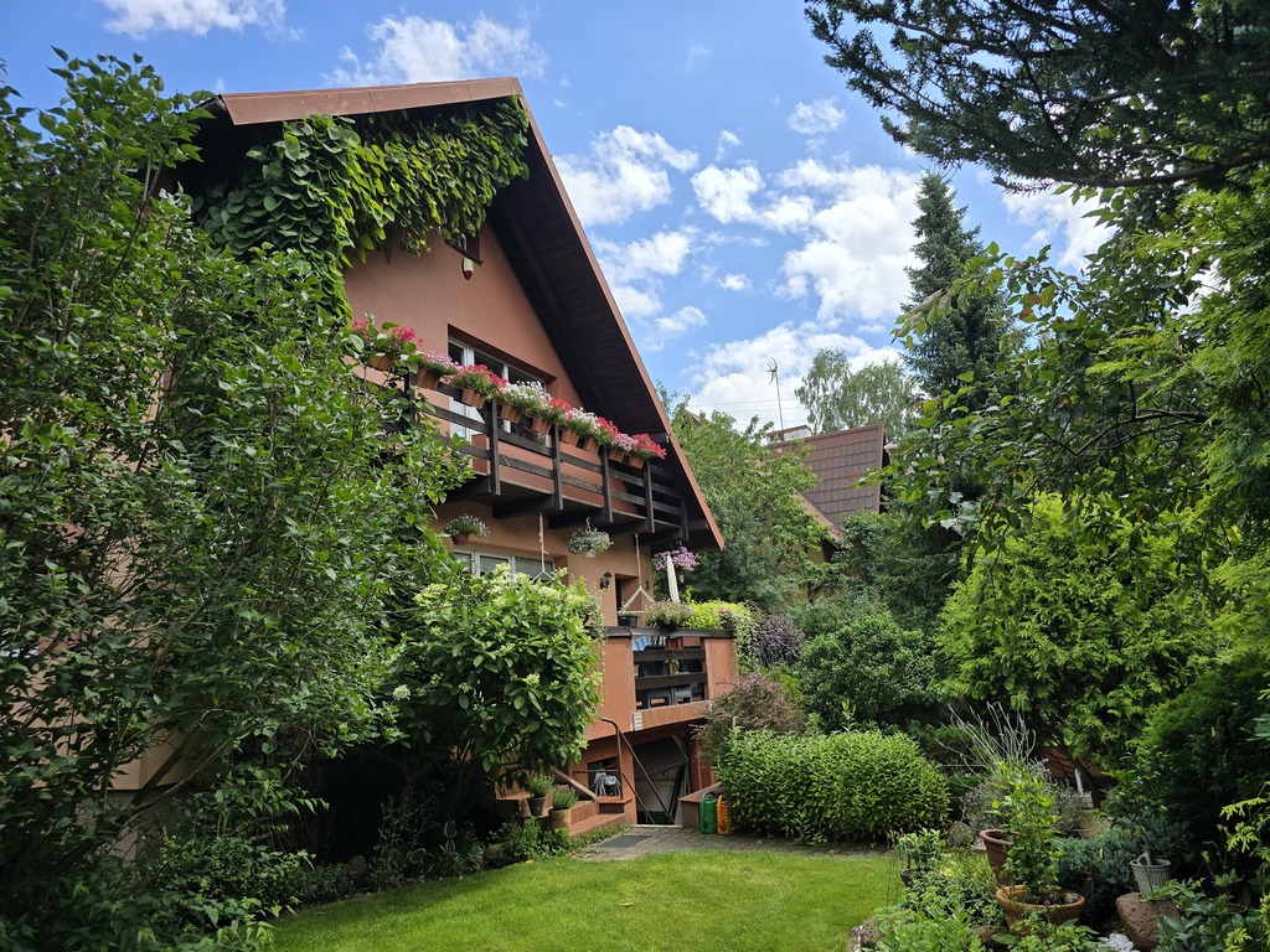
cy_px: 476
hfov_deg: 73.9
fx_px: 844
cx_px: 635
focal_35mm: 23
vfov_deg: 58.9
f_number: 1.7
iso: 12
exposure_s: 1/717
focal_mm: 6.3
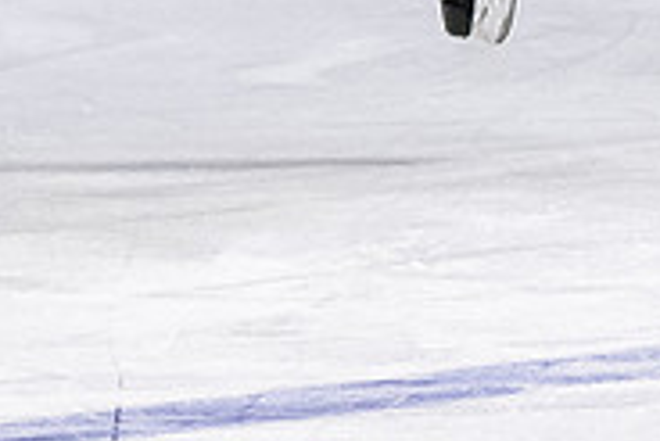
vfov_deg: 1.3
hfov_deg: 2.0
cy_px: -421
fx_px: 18879
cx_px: -166
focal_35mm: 1029
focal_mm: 135
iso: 2200
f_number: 3.5
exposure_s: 1/800
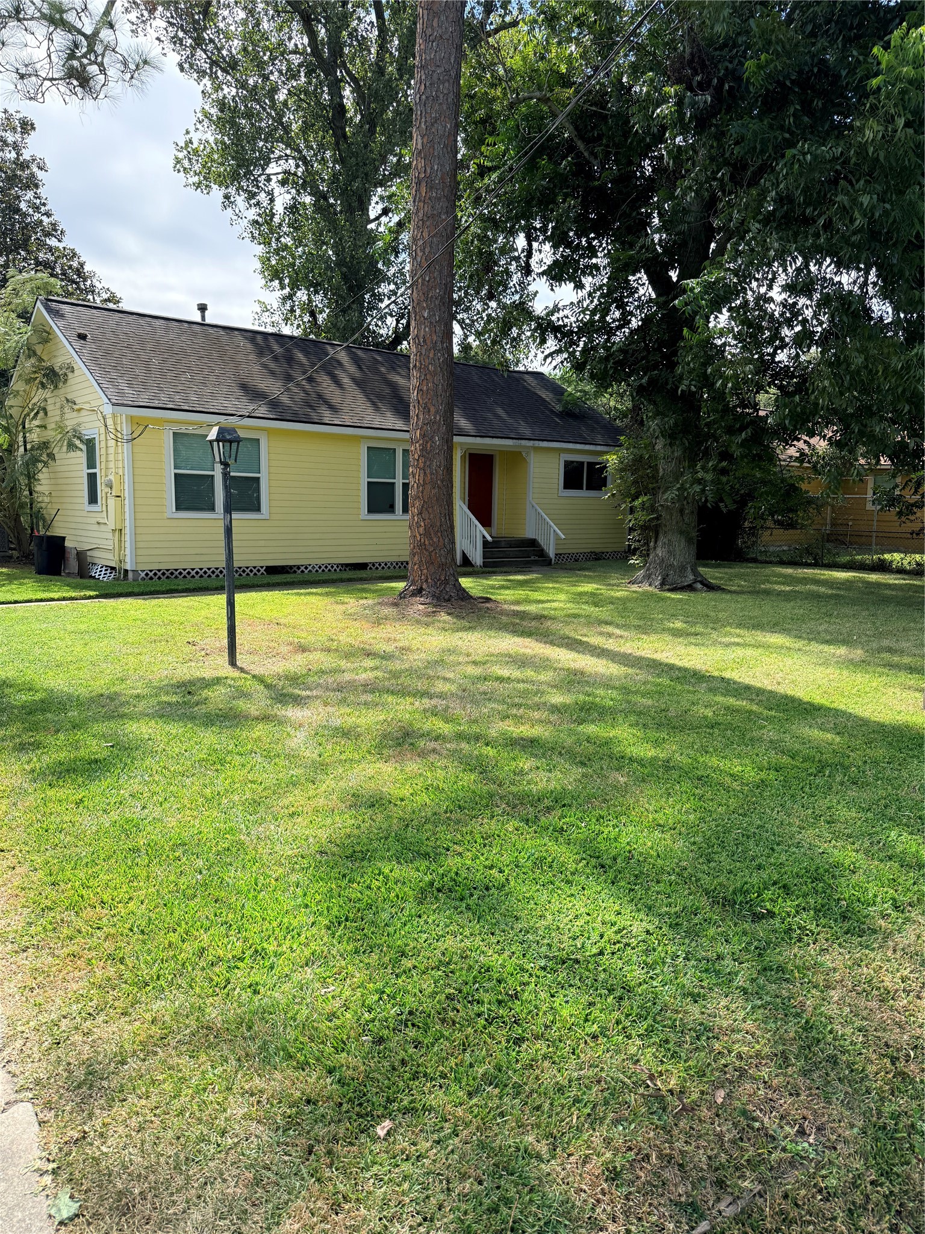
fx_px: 855
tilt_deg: -7.4
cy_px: 617
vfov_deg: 71.6
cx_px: 462
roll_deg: -1.2
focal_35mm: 24
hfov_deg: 56.8
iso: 100
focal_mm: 6.76
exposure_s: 1/2801
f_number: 1.78
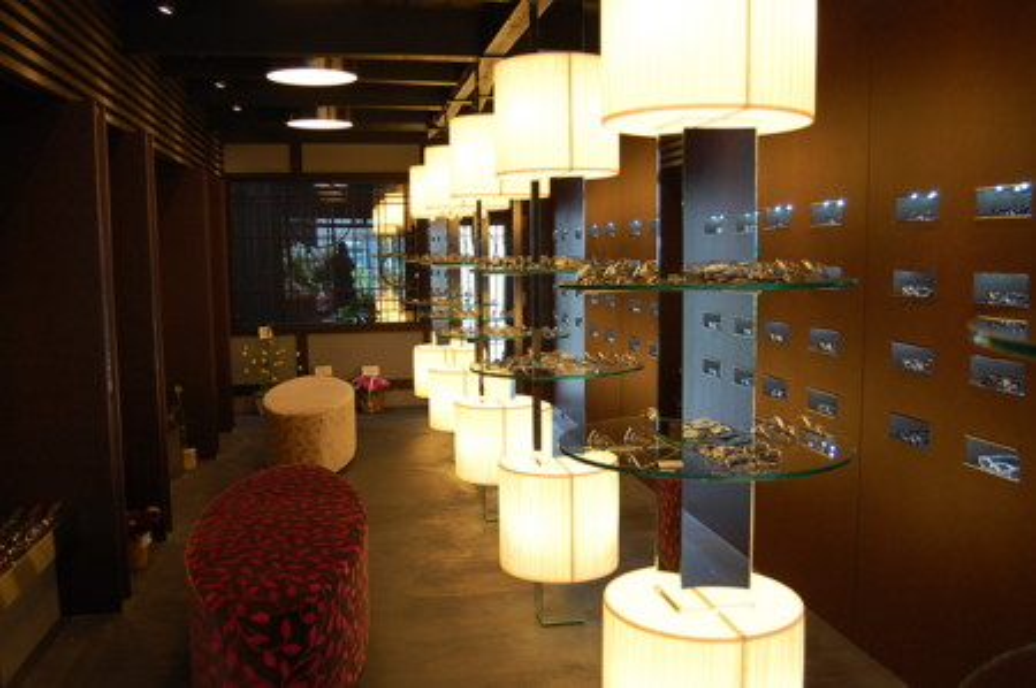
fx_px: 949
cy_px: 344
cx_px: 518
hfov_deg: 57.3
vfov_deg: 39.9
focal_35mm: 33
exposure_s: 1/40
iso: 400
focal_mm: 22
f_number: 3.8
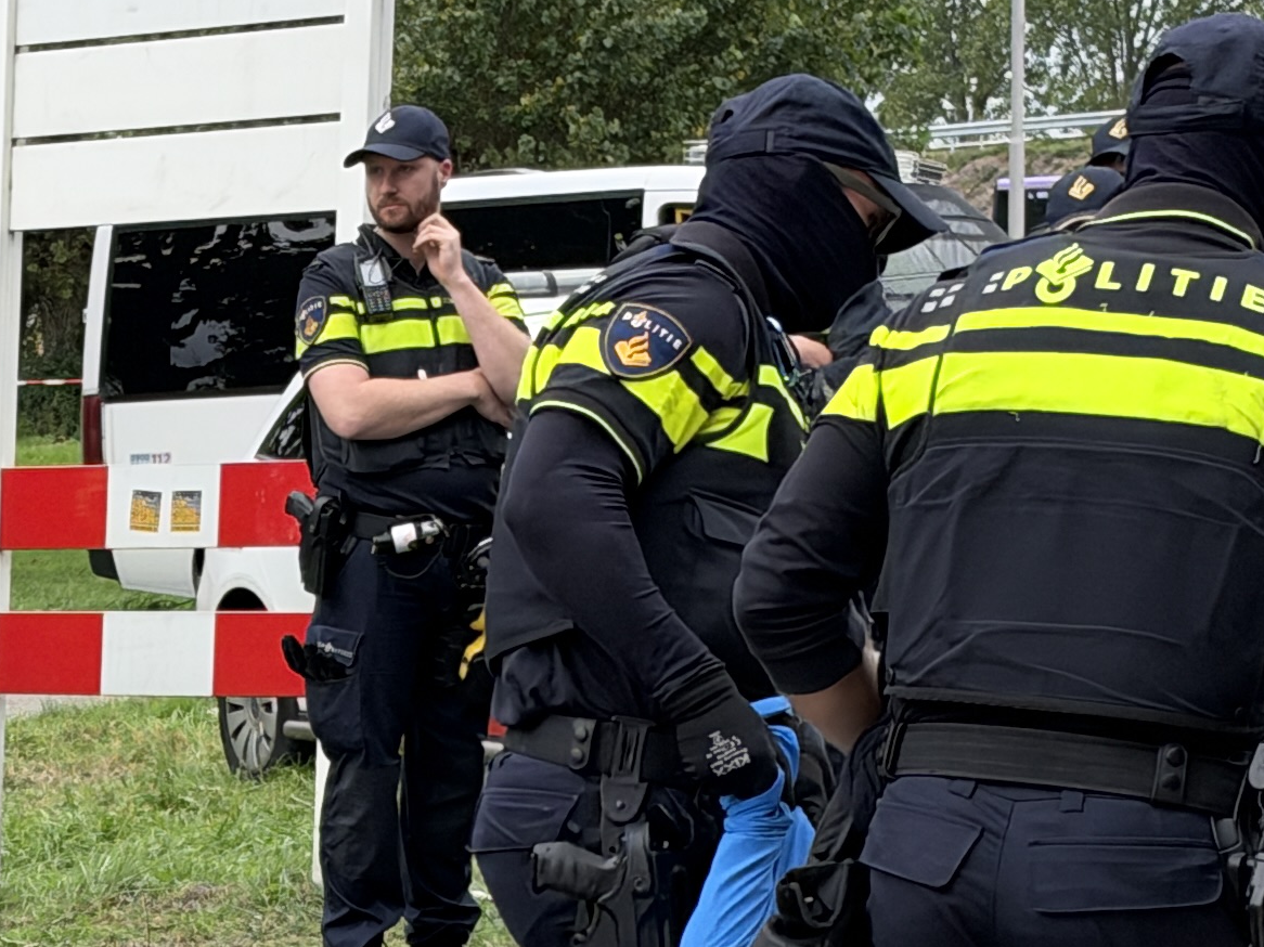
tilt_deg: -7.9
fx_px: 6060
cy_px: 1150
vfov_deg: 8.8
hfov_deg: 11.8
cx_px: -42
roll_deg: +1.6
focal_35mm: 166
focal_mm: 6.93
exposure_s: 1/617
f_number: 1.8
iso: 64
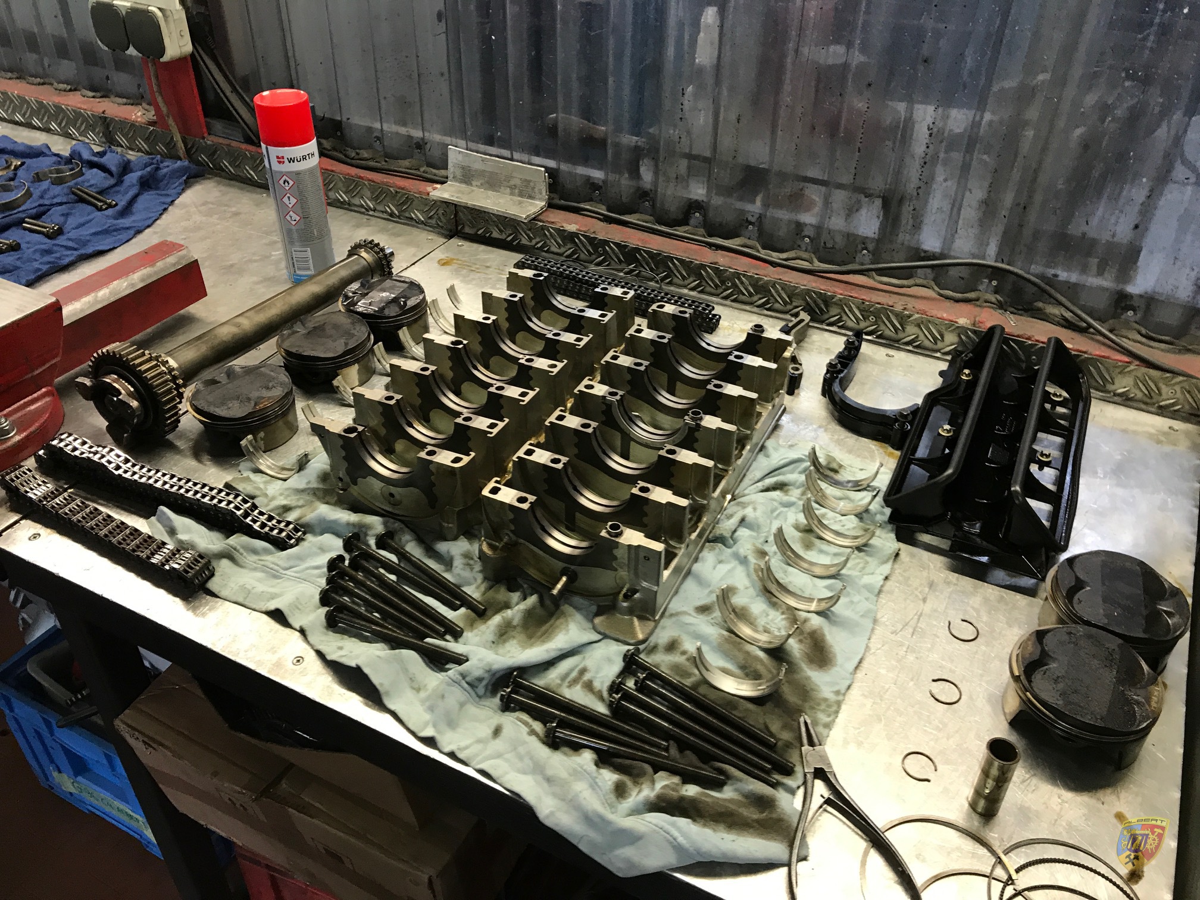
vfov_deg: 49.7
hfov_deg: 63.4
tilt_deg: -37.6
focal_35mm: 28
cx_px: 600
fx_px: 971
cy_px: 450
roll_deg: +2.0
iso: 32
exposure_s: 1/20
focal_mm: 3.99
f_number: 1.8
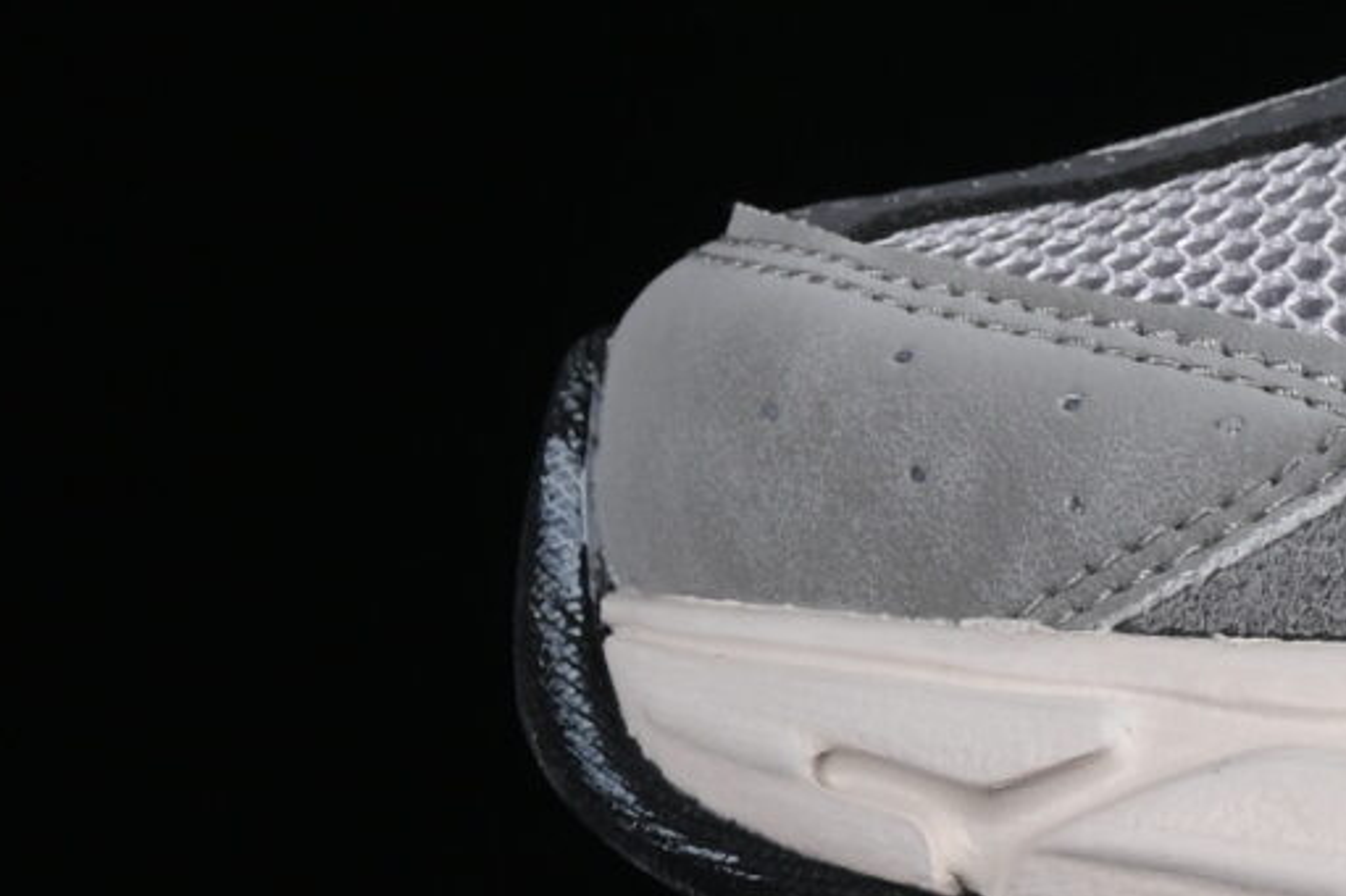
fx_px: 14016
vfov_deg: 3.7
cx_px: 3007
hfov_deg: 5.4
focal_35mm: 375
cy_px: -225
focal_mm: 50
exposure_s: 1/80
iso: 160
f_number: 8
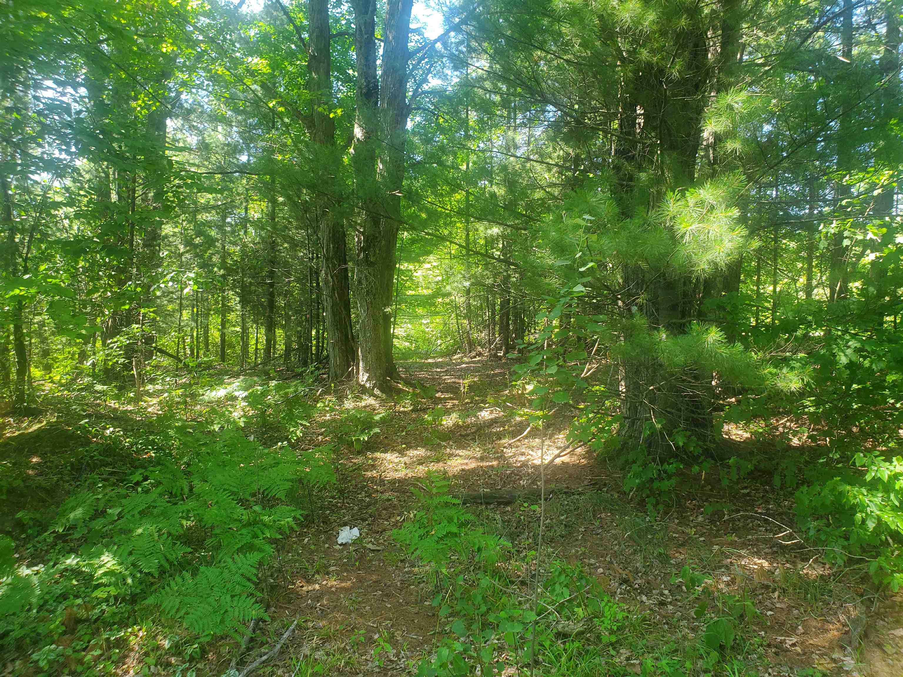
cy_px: 338
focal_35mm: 26
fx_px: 678
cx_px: 452
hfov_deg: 67.3
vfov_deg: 53.1
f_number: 2.4
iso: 125
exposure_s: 1/100
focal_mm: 4.3
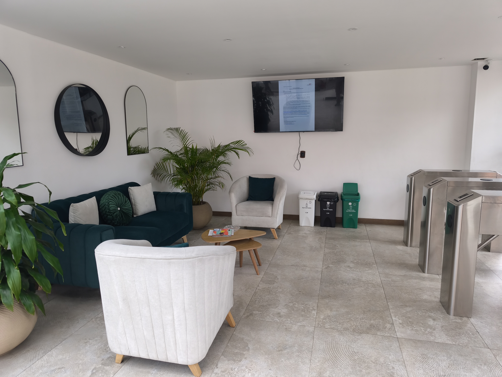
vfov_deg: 58.9
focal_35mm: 23
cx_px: 251
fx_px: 334
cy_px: 188
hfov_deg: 73.9
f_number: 1.6
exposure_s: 1/340
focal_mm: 6.57
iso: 80
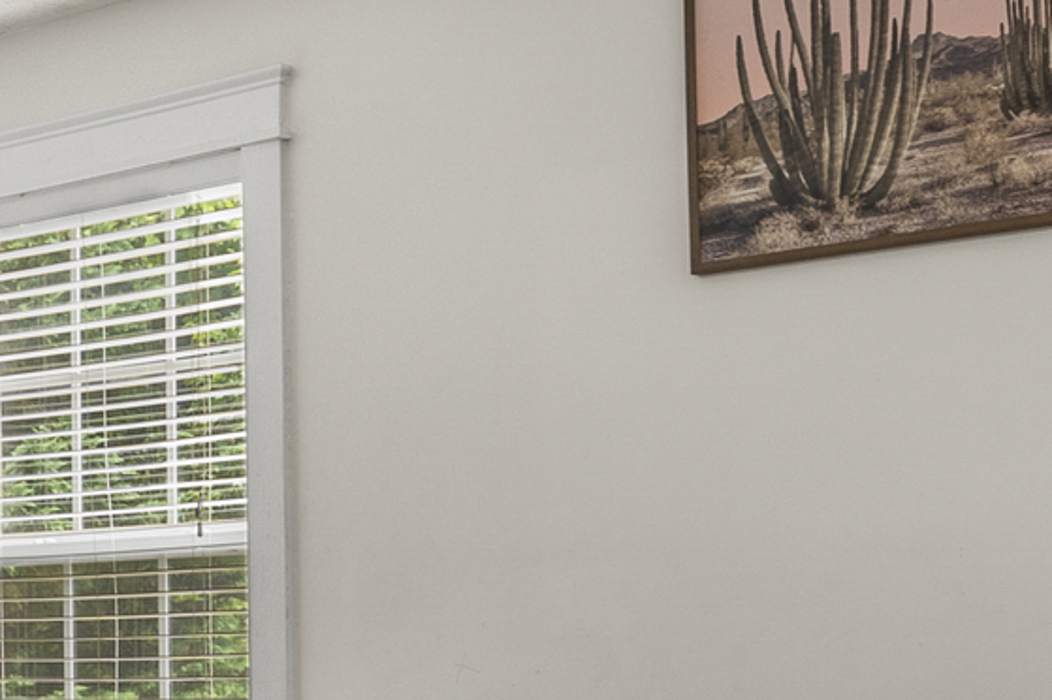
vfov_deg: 17.4
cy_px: 657
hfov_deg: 24.8
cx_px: -56
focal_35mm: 77
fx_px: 2249
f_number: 9
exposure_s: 1/30
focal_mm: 14
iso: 400
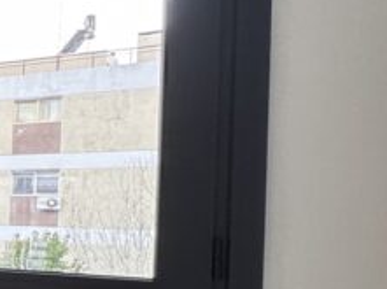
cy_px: 212
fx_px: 726
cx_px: -450
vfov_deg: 22.3
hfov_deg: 17.3
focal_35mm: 65
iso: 200
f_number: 2.2
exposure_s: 1/99
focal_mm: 2.22
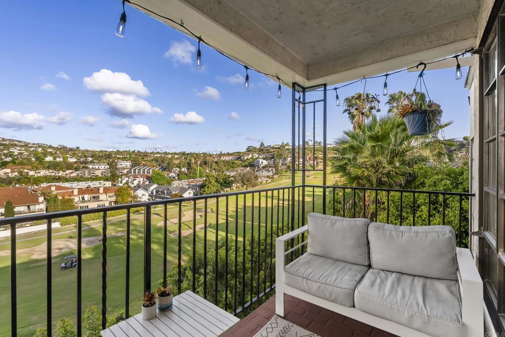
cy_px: 168
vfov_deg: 73.8
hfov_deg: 96.7
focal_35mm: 16
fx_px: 225
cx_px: 252
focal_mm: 16
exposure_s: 1/250
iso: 500
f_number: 8
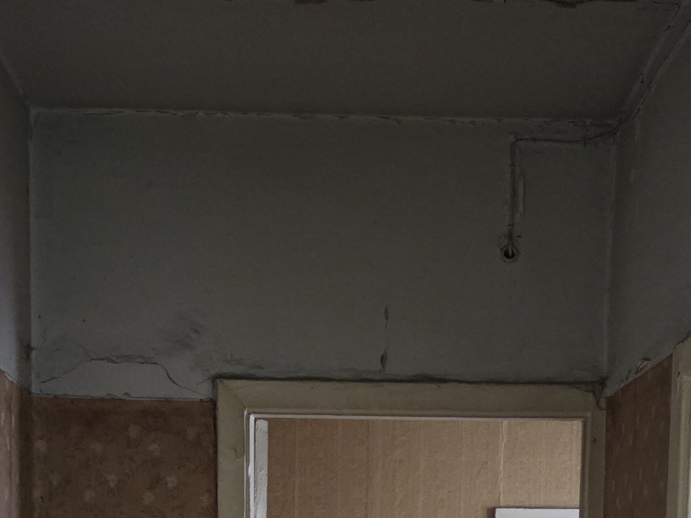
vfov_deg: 19.8
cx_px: 337
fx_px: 1338
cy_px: 714
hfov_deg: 29.0
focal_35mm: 67
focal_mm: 5.4
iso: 1600
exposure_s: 1/50
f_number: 1.8
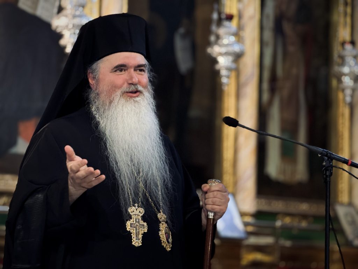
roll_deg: -1.5
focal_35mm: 120
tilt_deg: +6.6
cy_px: 134
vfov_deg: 12.3
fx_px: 1241
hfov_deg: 16.4
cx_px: 179
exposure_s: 1/33
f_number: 2.8
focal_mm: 15.66
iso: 640
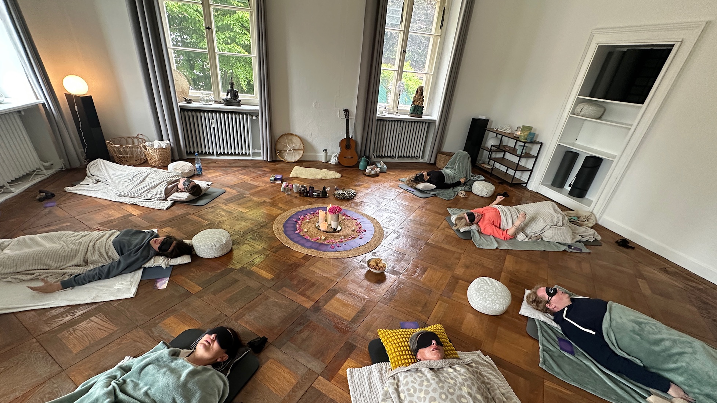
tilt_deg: -28.7
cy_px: 233
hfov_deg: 99.4
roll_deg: -6.4
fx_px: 304
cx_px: 352
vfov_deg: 66.7
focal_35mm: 16
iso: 250
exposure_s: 1/99
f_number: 2.2
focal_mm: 2.22
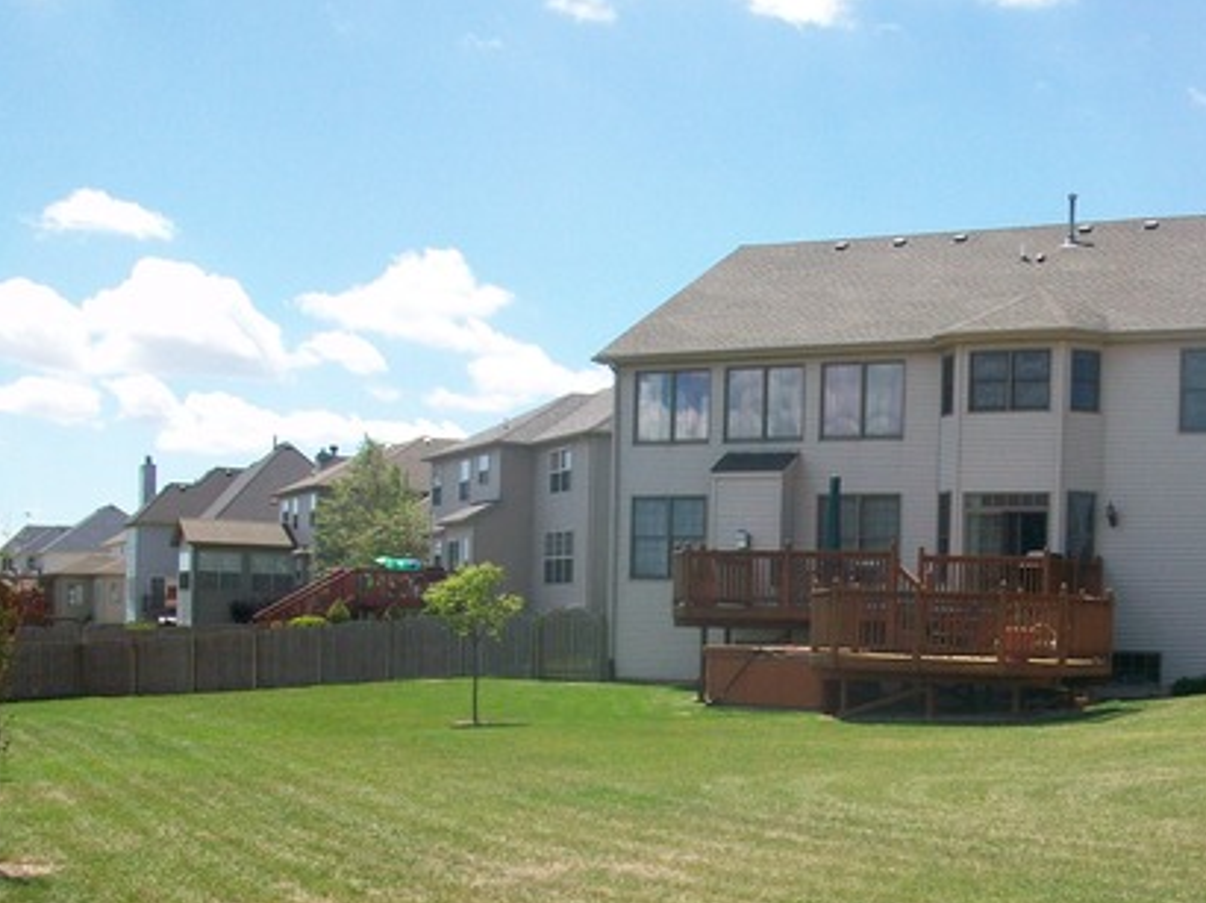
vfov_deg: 28.7
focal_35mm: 50
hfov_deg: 37.4
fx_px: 1741
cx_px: 891
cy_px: 653
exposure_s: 1/250
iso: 64
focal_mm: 5.7
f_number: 5.5
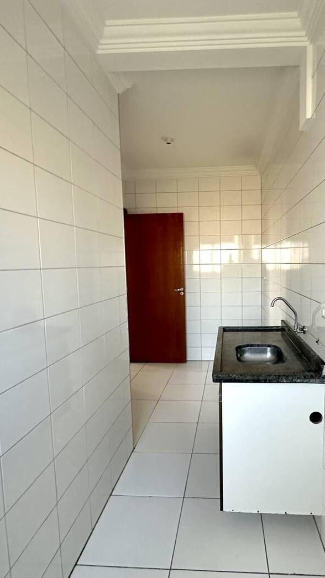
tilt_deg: -3.8
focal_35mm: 21
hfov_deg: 52.9
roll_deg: +1.7
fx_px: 322
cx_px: 207
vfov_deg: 83.8
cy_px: 296
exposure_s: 1/84
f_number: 2.2
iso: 320
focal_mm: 2.22
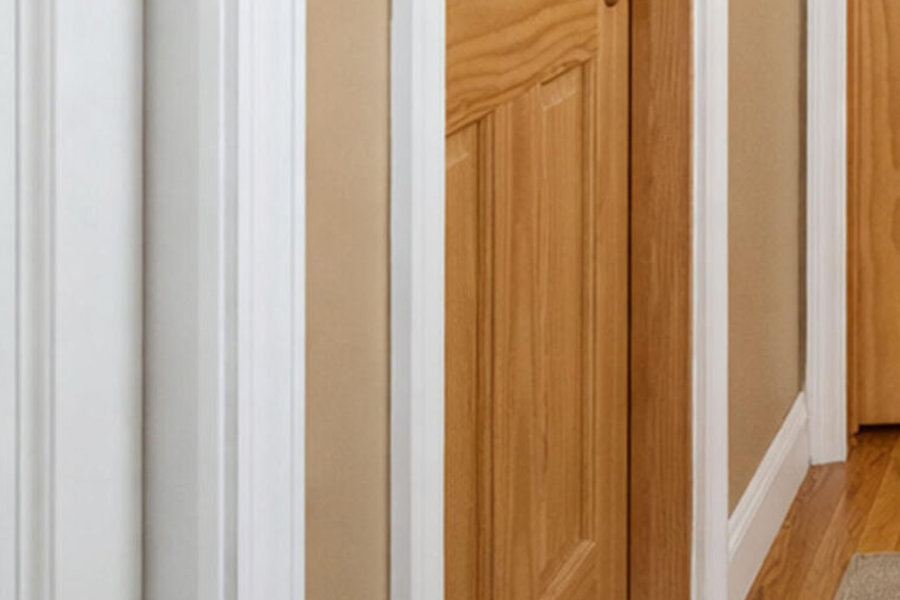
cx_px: 1250
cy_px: -218
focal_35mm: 51
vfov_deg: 23.0
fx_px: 1275
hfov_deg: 29.1
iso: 1600
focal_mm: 10
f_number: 8
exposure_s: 1/60
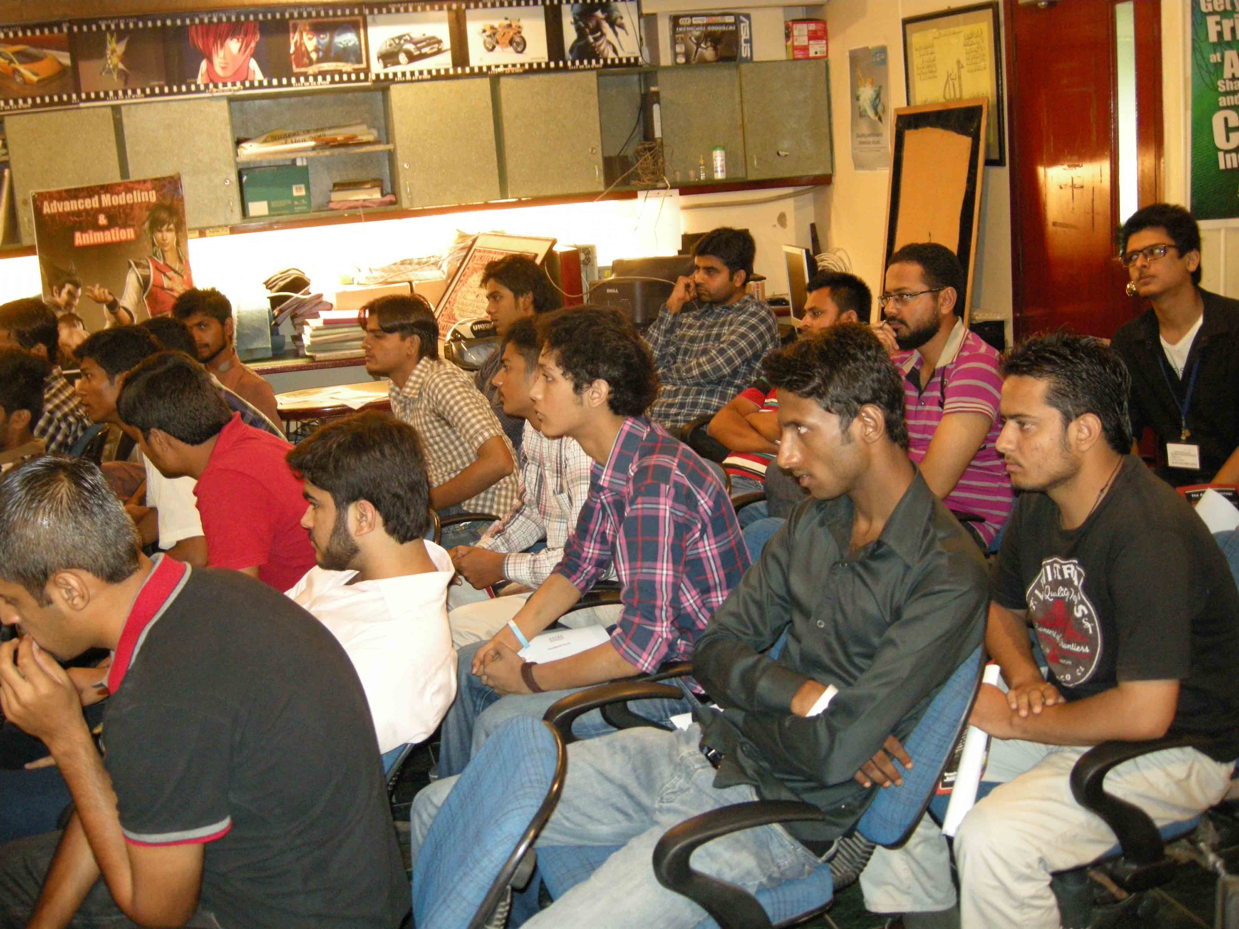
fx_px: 1253
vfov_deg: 40.7
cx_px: 620
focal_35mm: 35
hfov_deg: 52.6
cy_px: 464
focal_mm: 7.5
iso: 400
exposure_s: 1/8
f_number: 2.7
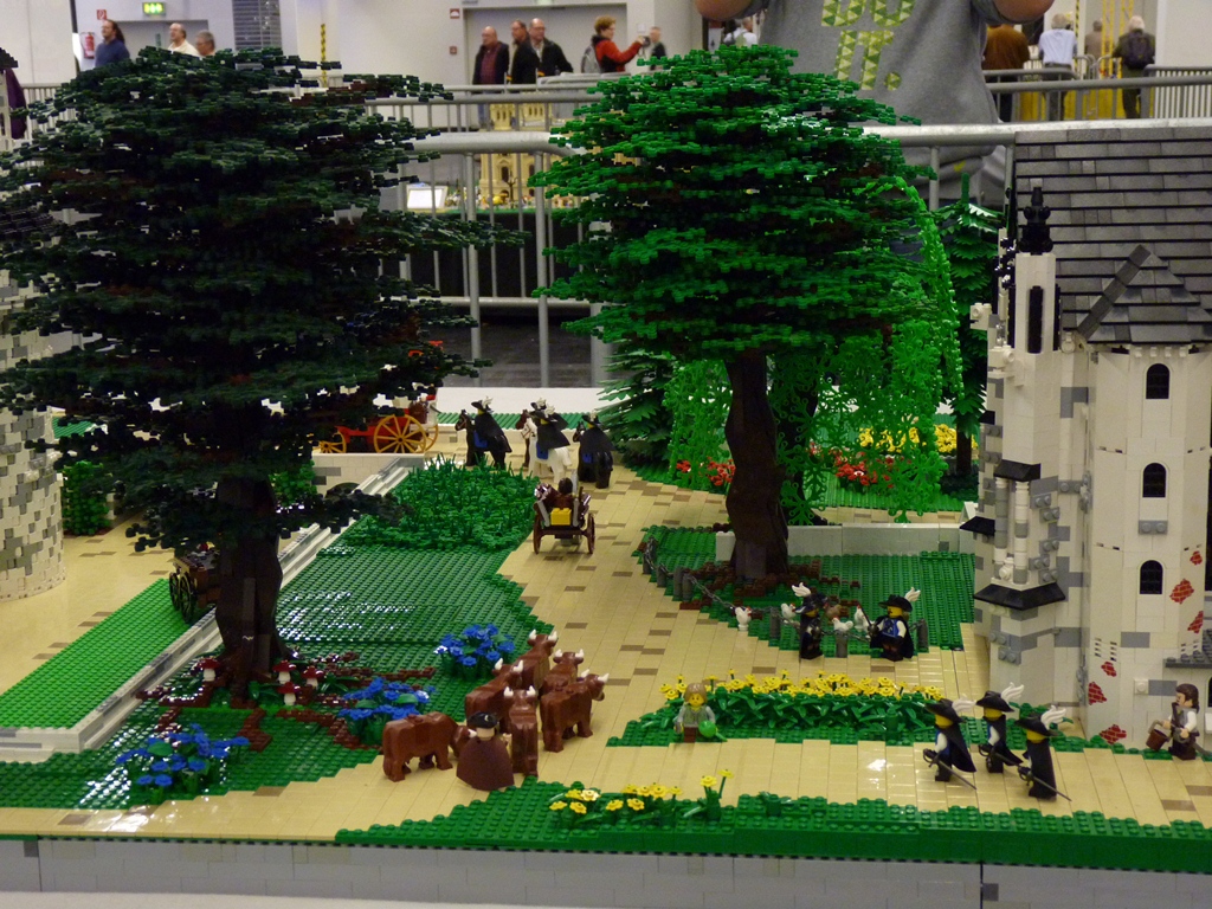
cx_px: 606
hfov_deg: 33.8
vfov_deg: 25.7
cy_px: 454
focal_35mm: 57
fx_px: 1996
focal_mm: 10.1
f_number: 3.2
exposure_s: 1/20
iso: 400
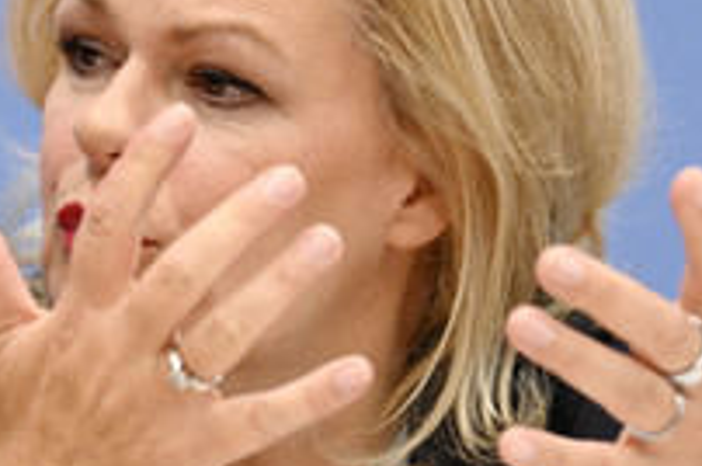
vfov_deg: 3.8
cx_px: 78
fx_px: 6970
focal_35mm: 358
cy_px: 230
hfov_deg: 5.8
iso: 4000
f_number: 5
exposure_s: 1/640
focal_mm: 160
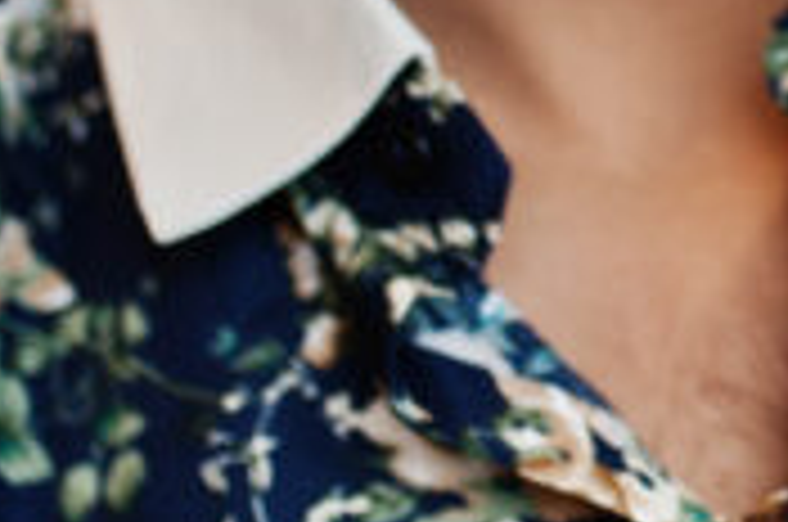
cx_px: 1297
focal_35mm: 205
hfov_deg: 9.7
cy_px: -223
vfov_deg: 6.6
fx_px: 4479
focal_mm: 35
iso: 320
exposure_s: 1/160
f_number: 2
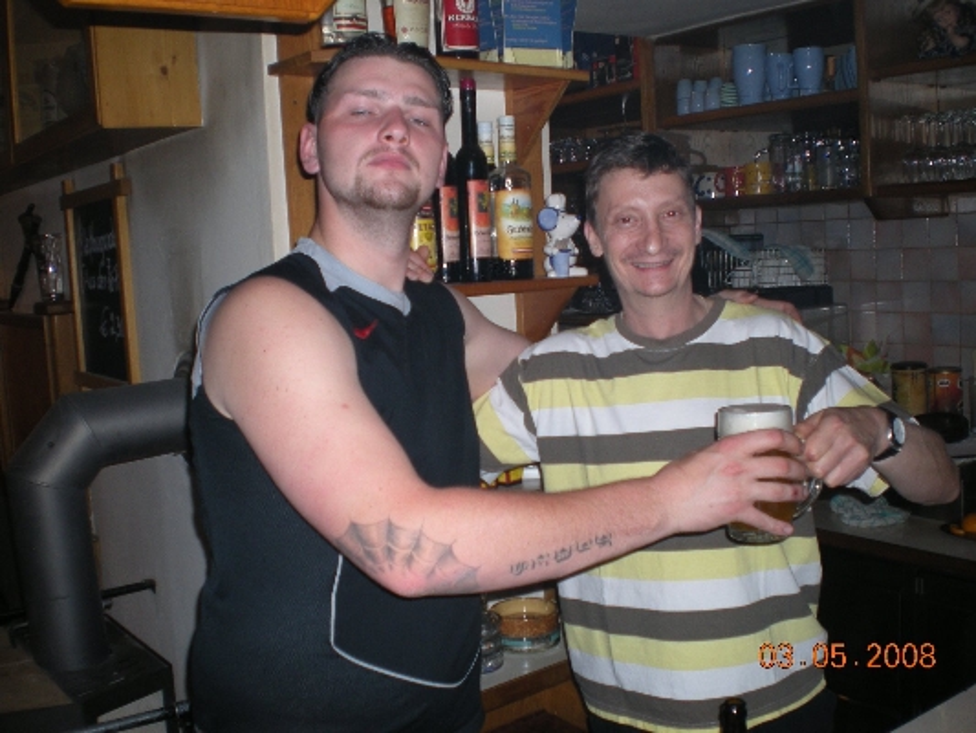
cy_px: 366
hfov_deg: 49.0
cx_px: 488
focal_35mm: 38
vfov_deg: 37.7
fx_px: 1072
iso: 97
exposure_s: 1/60
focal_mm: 6.3
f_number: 3.1
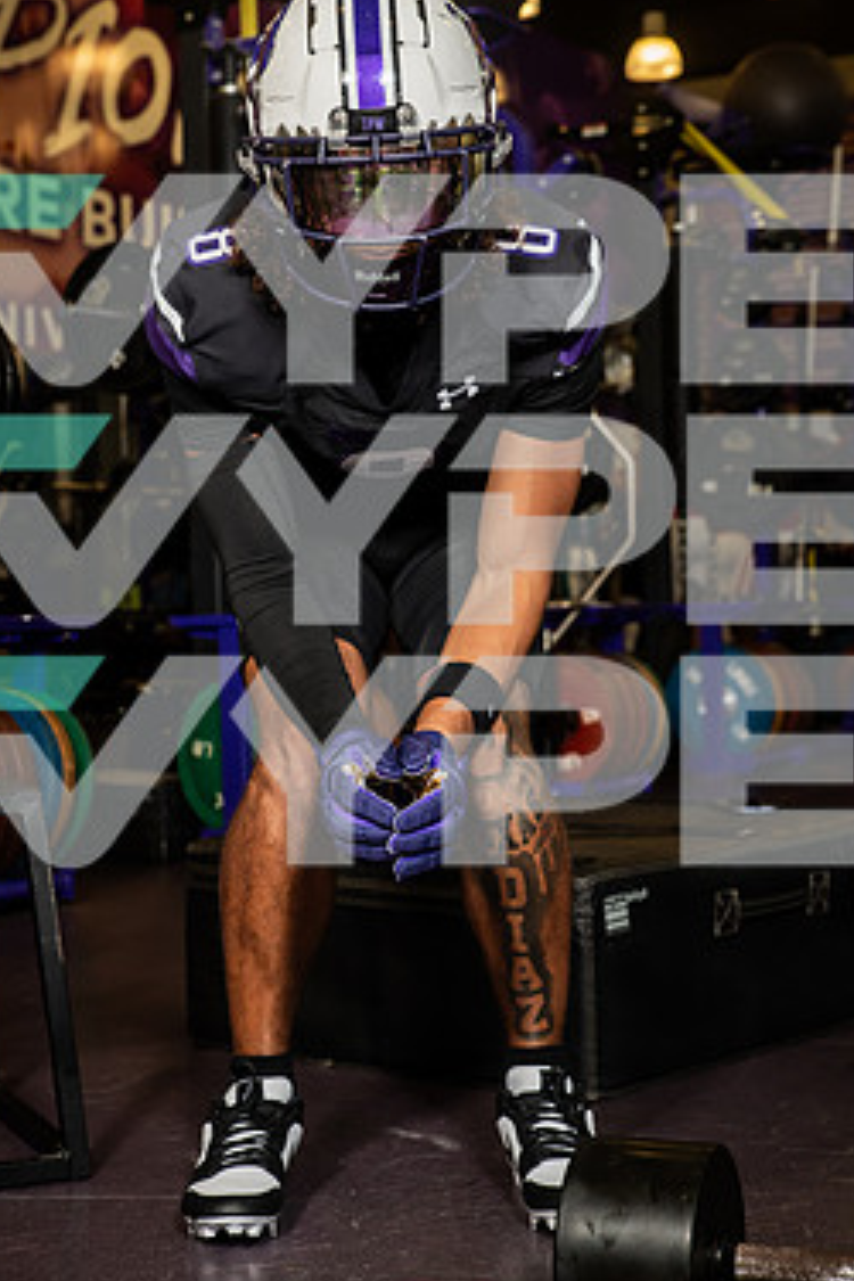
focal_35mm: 66
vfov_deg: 30.4
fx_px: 2348
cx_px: 410
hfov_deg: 20.6
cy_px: 523
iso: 500
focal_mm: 55
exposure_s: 1/250
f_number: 5.6
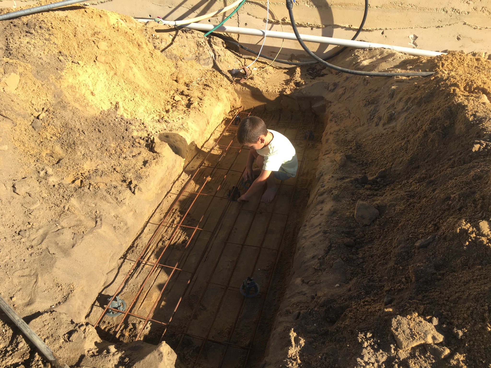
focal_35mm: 29
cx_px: 246
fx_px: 411
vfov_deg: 48.2
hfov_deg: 61.7
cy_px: 184
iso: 25
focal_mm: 4.15
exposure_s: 1/561
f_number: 2.2
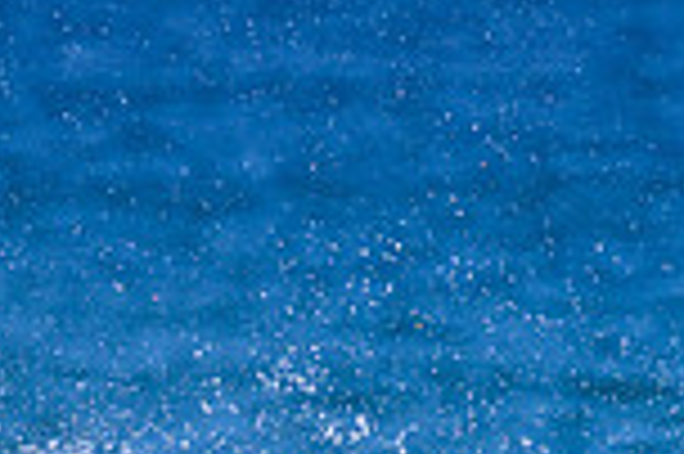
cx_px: 378
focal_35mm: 2943
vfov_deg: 0.5
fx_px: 55856
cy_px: 904
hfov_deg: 0.7
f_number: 8
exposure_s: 1/1000
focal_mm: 560
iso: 280
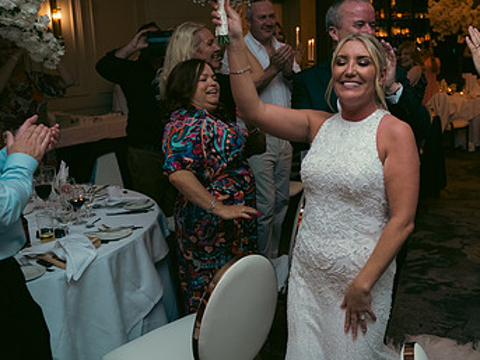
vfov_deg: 36.7
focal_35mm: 39
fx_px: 541
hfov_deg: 46.6
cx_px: 346
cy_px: 158
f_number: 3.5
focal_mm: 24
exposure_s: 1/160
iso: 800
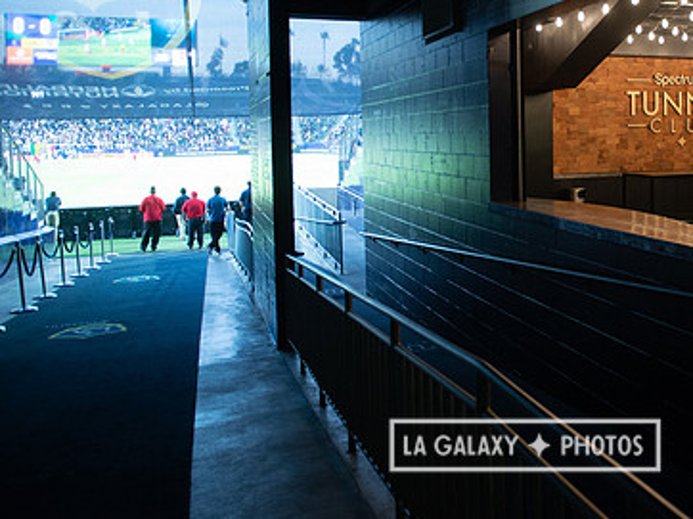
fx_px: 740
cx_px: 525
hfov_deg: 48.1
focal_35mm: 37
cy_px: 158
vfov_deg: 38.0
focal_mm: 24
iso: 2000
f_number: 2.8
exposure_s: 1/100
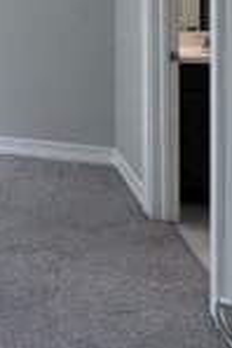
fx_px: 455
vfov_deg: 37.7
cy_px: 5
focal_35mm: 47
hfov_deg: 20.1
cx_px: -192
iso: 50
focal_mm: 2.22
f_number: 2.2
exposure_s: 1/120
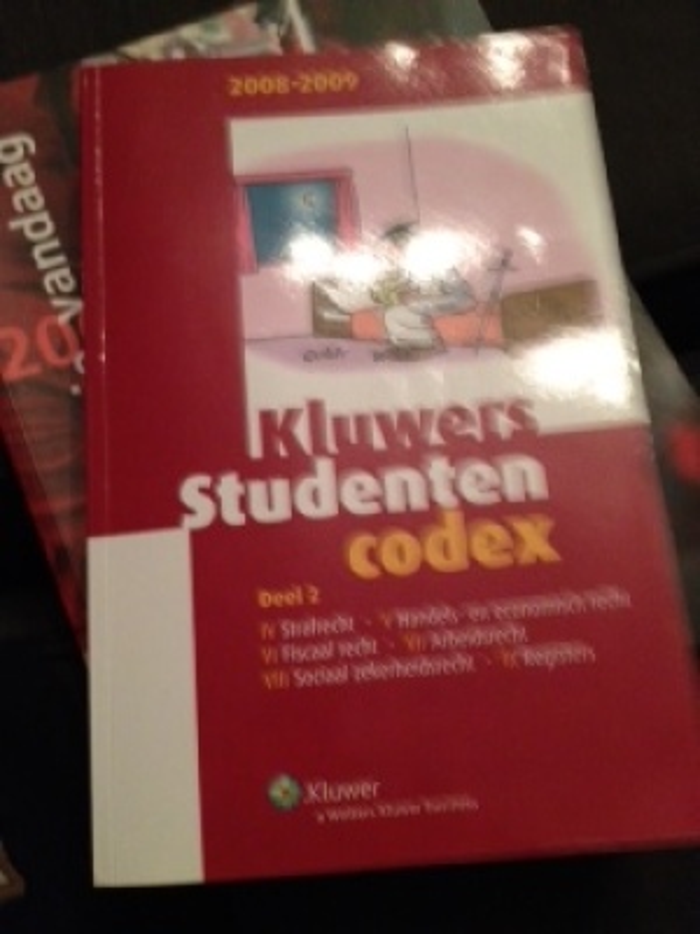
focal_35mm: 35
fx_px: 944
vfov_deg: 52.6
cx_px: 350
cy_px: 467
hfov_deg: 40.7
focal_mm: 4.28
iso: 500
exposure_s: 1/15
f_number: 2.4
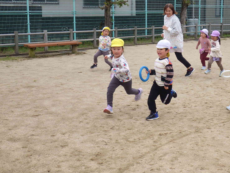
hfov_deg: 32.9
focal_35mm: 58
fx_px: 385
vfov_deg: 25.2
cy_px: 68
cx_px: 157
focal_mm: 7.5
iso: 125
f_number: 5
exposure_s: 1/320
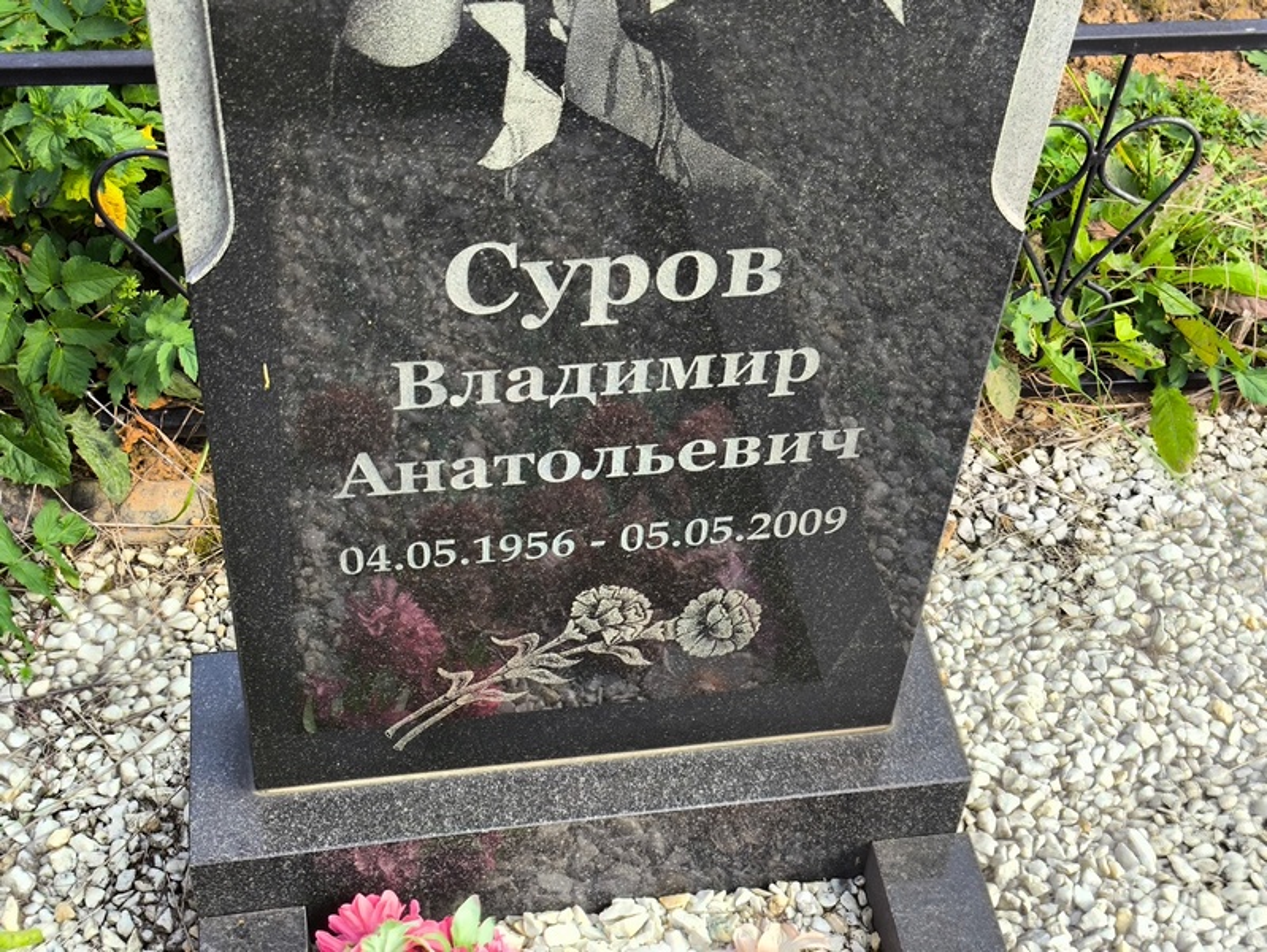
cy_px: 476
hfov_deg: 38.2
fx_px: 1831
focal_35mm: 50
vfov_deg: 29.1
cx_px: 634
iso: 50
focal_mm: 4.71
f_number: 1.7
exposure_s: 1/345
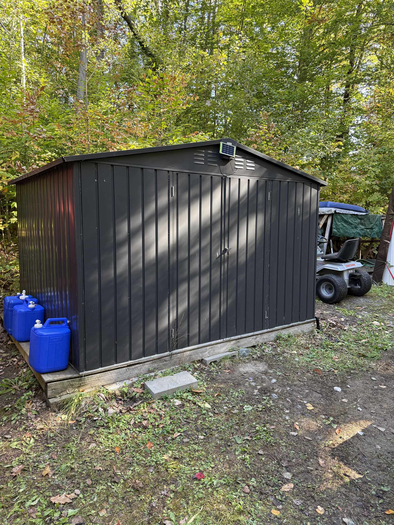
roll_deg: +0.4
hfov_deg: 56.8
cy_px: 262
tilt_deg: -3.7
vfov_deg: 71.6
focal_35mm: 24
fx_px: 364
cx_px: 197
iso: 125
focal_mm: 6.76
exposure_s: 1/121
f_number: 1.78
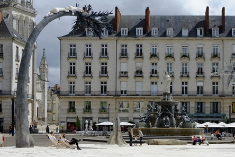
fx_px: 411
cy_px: 114
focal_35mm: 63
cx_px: 166
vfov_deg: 21.4
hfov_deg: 31.5
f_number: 16
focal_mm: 23
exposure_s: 1/80
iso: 400
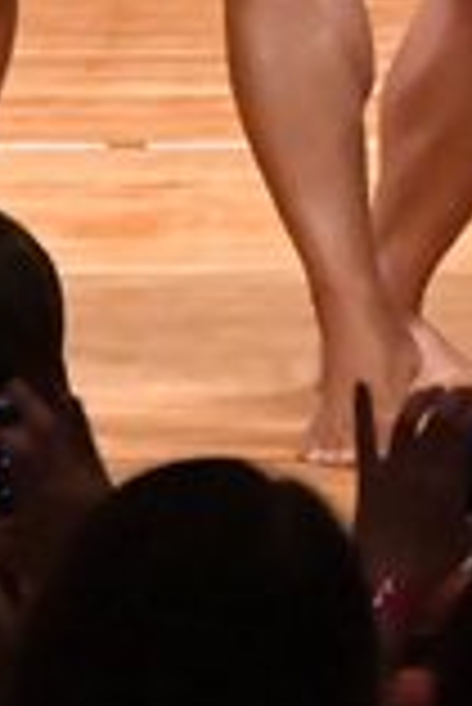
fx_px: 24724
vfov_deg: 1.6
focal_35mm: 1260
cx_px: 748
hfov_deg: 1.1
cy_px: -405
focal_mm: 170
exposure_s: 1/400
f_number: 5.6
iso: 12800
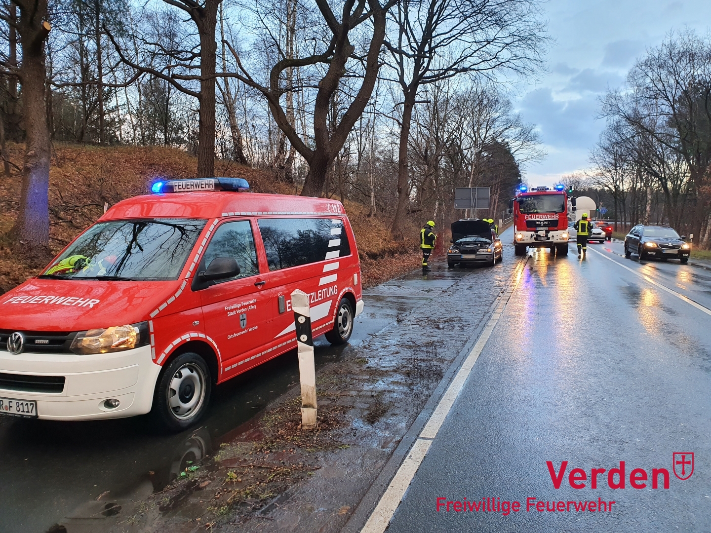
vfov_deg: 53.1
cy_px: 266
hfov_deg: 67.3
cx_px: 356
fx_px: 534
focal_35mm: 26
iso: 100
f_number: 2.4
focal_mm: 4.3
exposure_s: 1/120
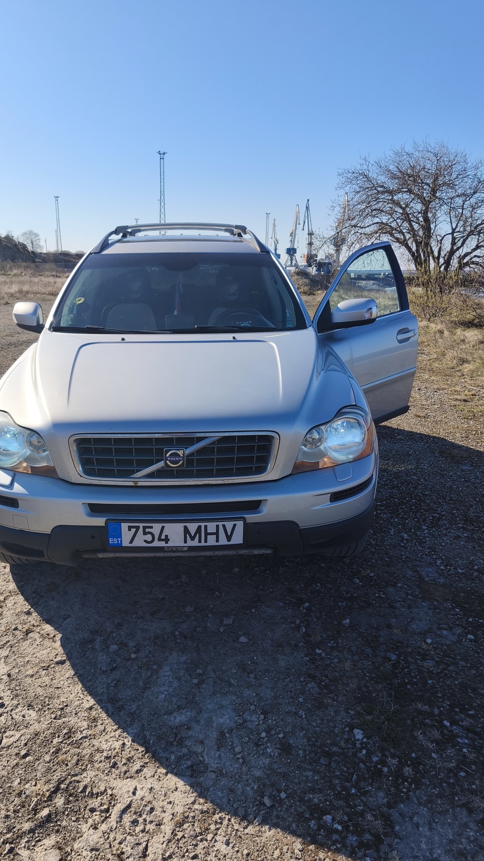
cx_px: 213
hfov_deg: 44.3
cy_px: 437
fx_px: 593
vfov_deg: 71.9
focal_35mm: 26
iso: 80
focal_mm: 5.35
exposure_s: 1/3918
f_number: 1.7
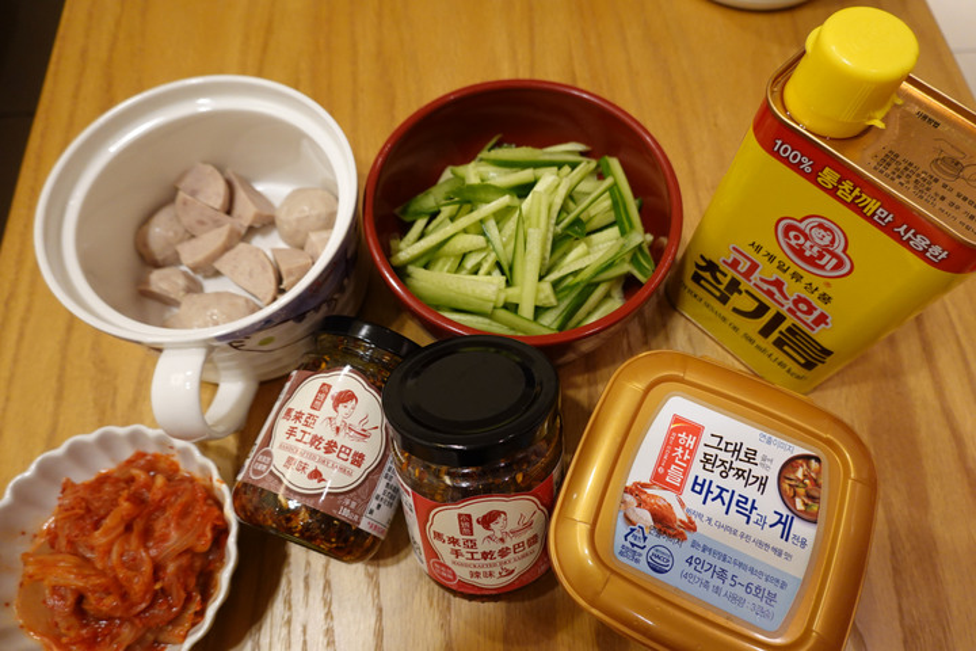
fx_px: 651
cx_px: 488
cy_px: 326
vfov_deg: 53.1
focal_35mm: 24
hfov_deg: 73.7
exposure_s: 1/30
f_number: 2.8
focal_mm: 9
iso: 400
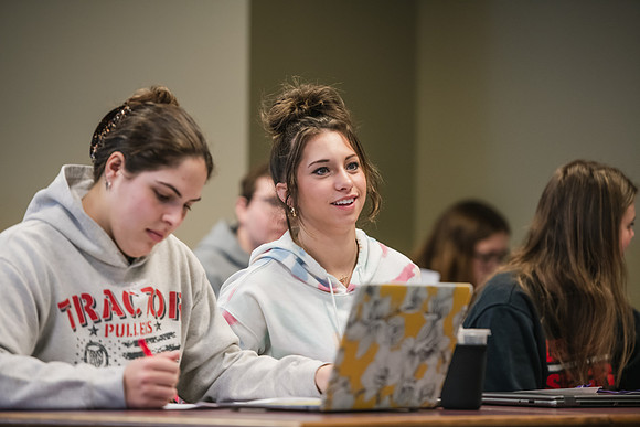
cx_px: 320
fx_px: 3112
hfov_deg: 11.7
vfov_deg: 7.9
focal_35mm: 175
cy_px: 214
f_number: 3.2
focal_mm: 175
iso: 1600
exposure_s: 1/200
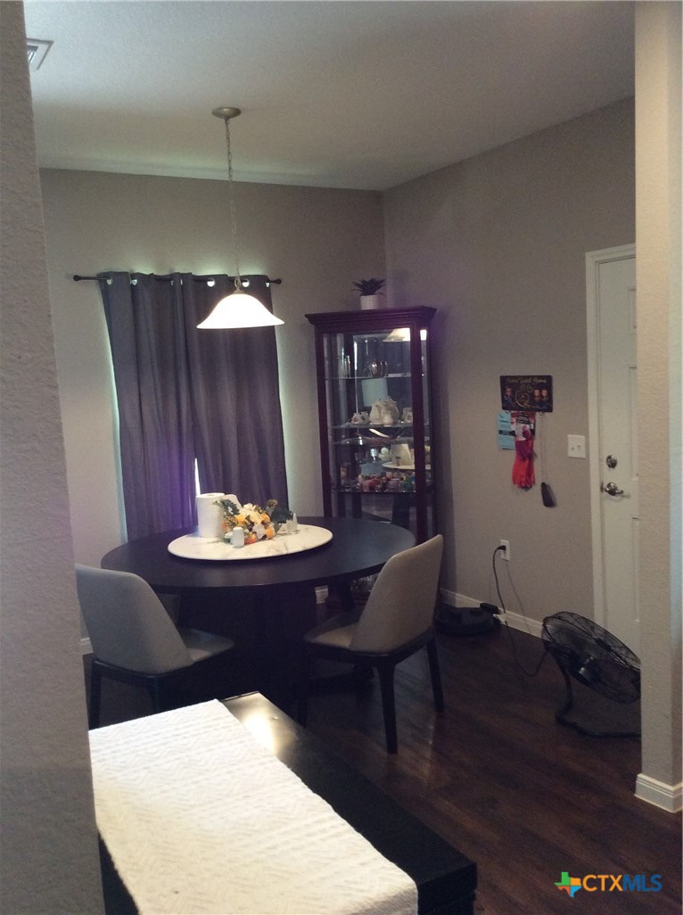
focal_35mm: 32
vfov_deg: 56.9
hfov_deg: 44.0
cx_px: 342
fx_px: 844
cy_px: 458
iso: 125
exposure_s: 1/24
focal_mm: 3.3
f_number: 2.4
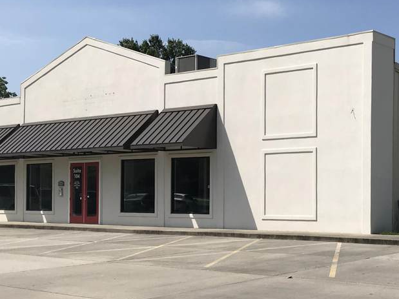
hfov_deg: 32.2
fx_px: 668
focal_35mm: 58
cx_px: 330
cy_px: 178
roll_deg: -0.1
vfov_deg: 25.2
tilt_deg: +1.8
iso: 20
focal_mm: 3.99
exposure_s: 1/4566
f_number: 1.8
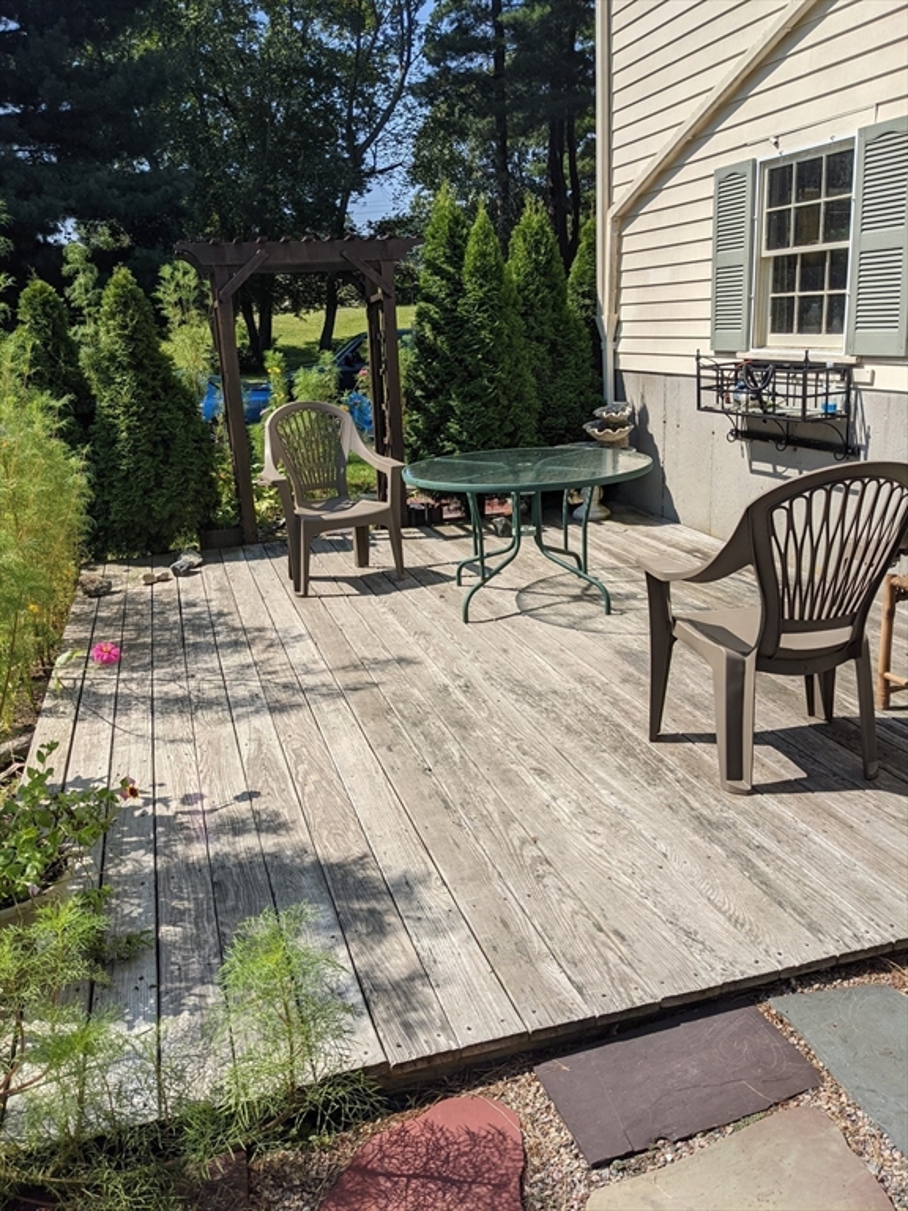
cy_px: 606
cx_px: 454
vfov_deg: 65.3
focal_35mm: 27
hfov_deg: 51.4
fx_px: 944
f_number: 1.73
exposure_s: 1/3906
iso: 60
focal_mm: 4.38
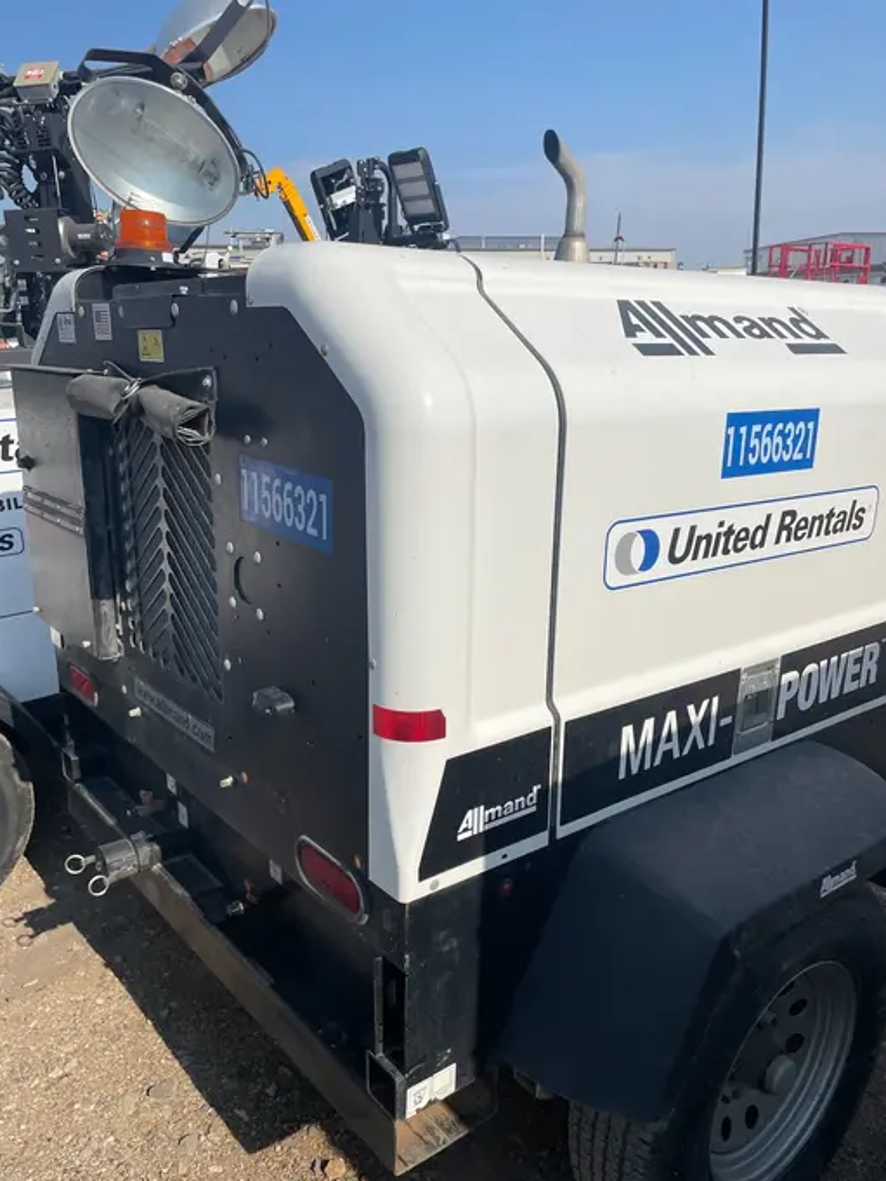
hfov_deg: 49.8
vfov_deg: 63.4
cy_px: 634
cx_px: 439
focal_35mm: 28
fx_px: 955
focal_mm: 4.2
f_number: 1.6
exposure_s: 1/7299
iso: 32
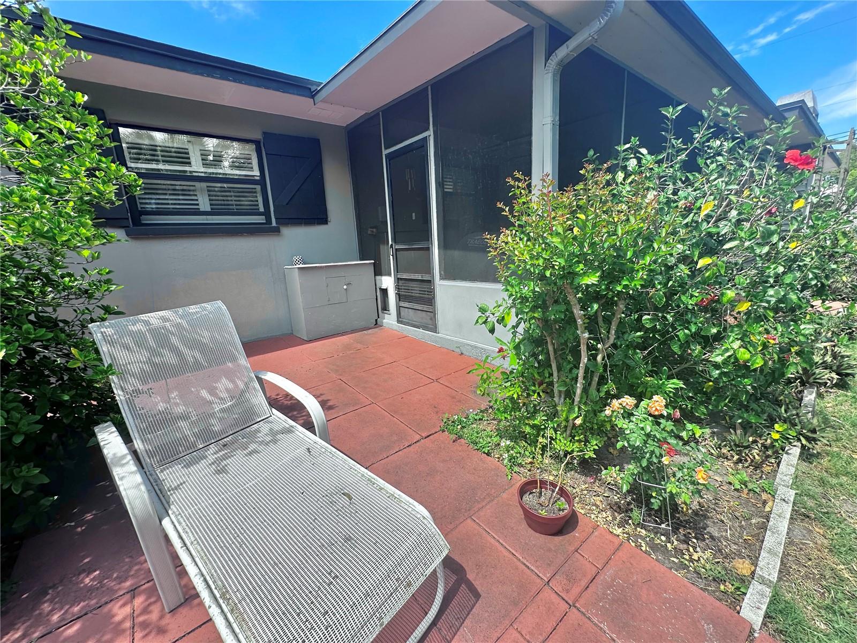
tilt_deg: -12.0
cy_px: 322
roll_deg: +2.9
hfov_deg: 102.1
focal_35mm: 14
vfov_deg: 85.7
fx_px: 347
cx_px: 428
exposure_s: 1/690
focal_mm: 2.22
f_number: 2.2
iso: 40
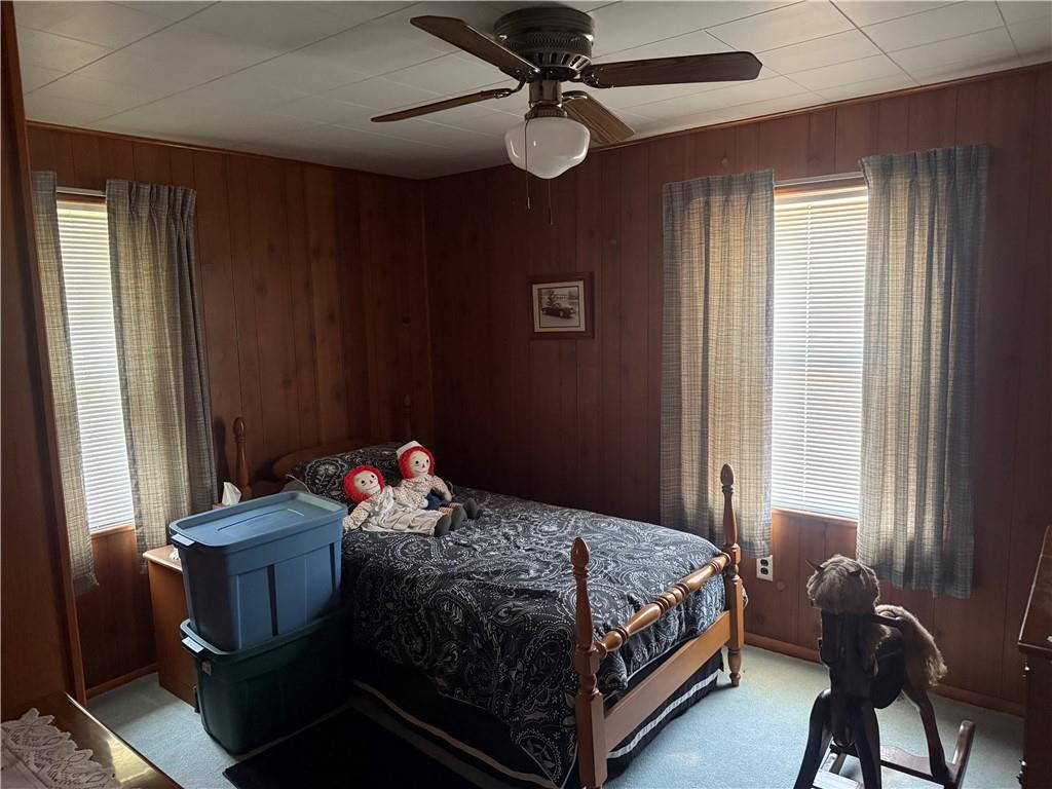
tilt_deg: -7.4
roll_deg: +1.8
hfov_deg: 71.6
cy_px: 394
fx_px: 729
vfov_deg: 56.8
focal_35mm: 24
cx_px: 526
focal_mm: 6.76
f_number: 1.78
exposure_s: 1/40
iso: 1000
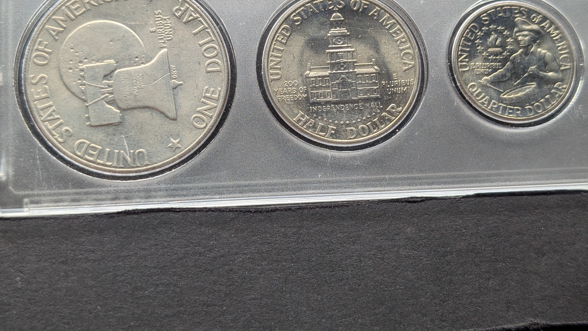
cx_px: 295
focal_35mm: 54
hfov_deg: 38.5
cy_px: 126
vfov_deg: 22.2
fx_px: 842
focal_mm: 6.9
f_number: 1.68
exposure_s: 1/41.9
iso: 37
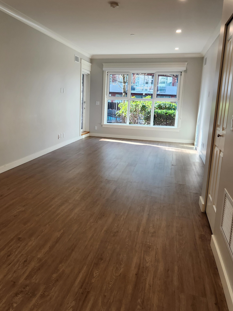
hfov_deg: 49.5
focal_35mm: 28
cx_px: 97
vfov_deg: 63.4
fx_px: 251
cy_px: 144
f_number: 1.8
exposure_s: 1/180
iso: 100
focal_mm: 5.4
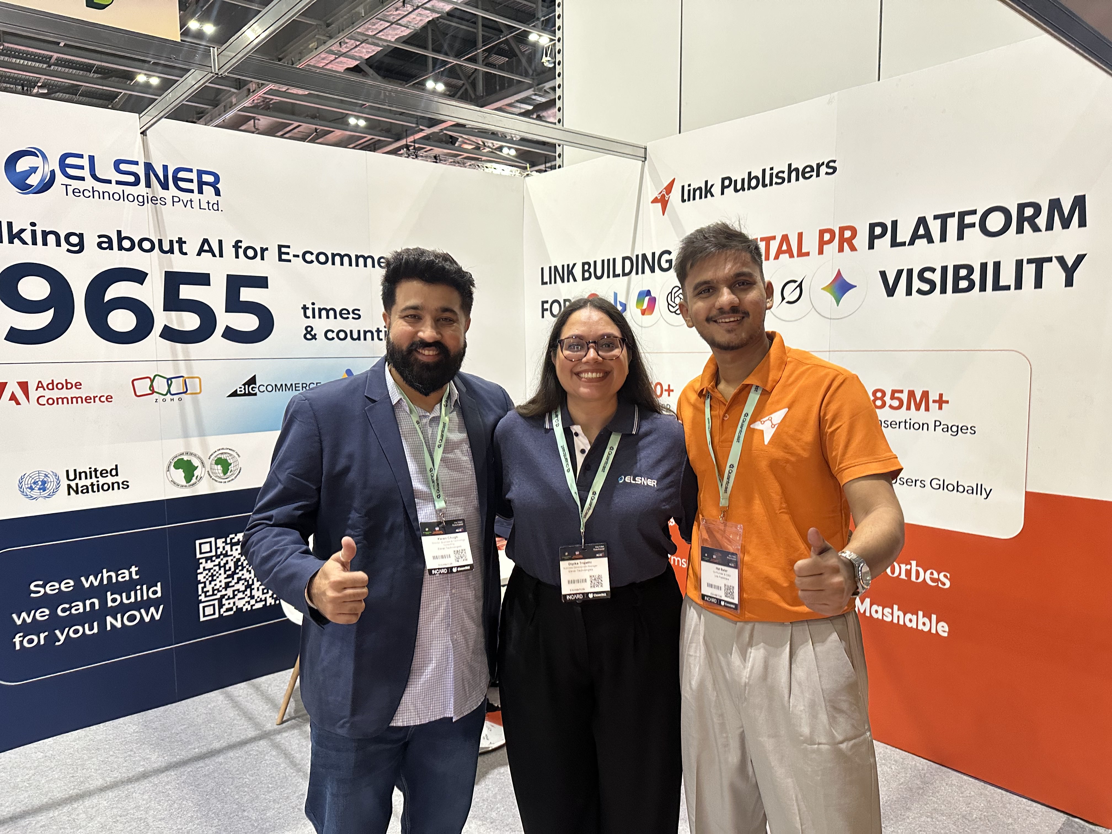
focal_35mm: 24
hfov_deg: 71.6
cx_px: 556
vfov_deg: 56.8
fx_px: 771
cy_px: 417
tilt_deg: -5.6
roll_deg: -1.6
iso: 400
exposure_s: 1/50
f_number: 1.78
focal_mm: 6.86
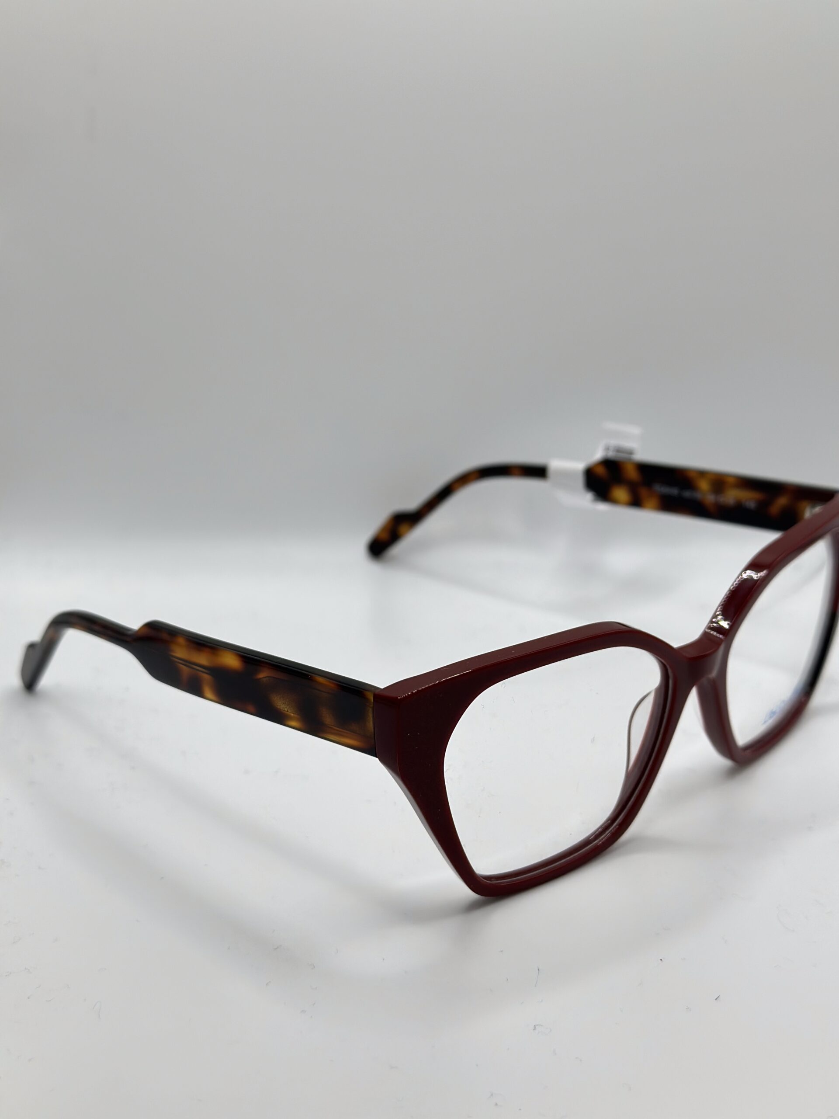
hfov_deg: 30.3
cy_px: 560
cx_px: 420
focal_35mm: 48
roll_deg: -0.2
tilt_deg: -31.6
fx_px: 1551
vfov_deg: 39.7
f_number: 1.78
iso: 80
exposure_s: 1/724
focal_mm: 6.86
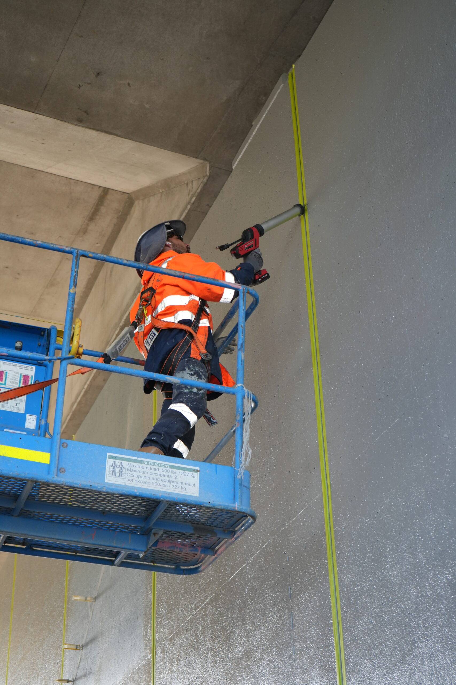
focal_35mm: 56
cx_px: 228
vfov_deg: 35.6
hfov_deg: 24.2
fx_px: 1064
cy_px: 342
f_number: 5
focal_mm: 56
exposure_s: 1/160
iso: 800
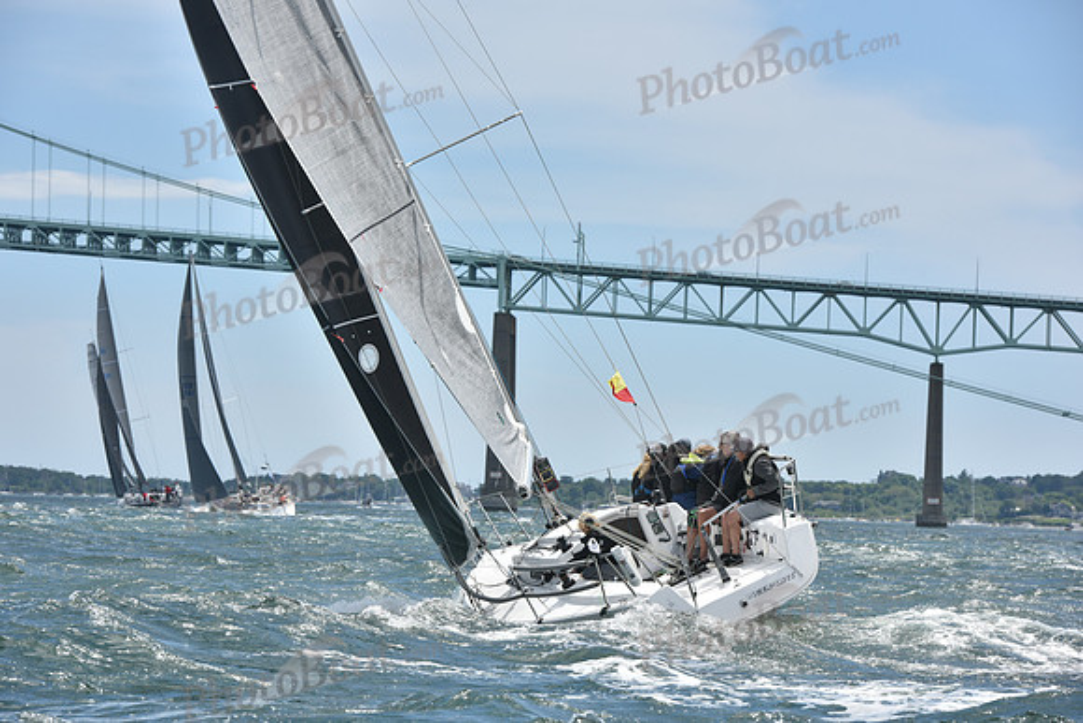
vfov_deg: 9.2
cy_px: 362
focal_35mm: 150
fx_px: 4513
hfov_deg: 13.7
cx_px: 542
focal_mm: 150
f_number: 9
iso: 250
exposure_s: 1/1000
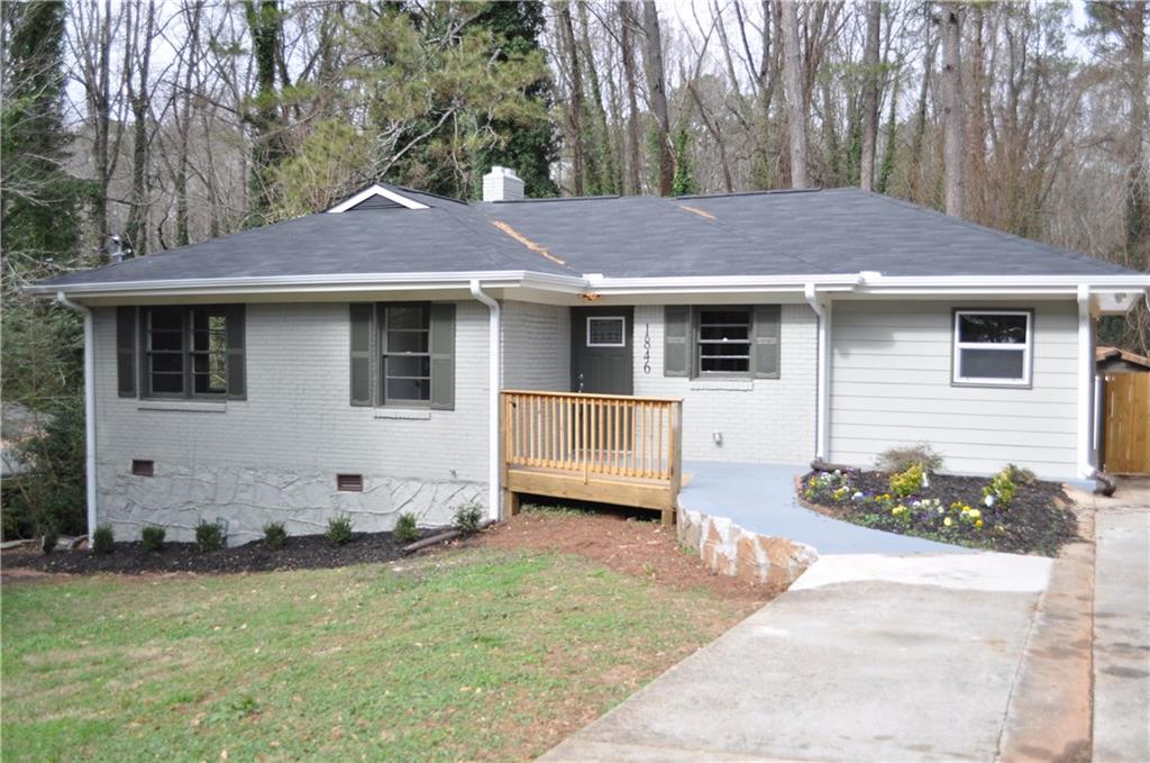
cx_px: 575
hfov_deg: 53.2
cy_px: 382
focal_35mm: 36
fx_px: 1148
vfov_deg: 36.7
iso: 200
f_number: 8
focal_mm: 24
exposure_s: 1/250
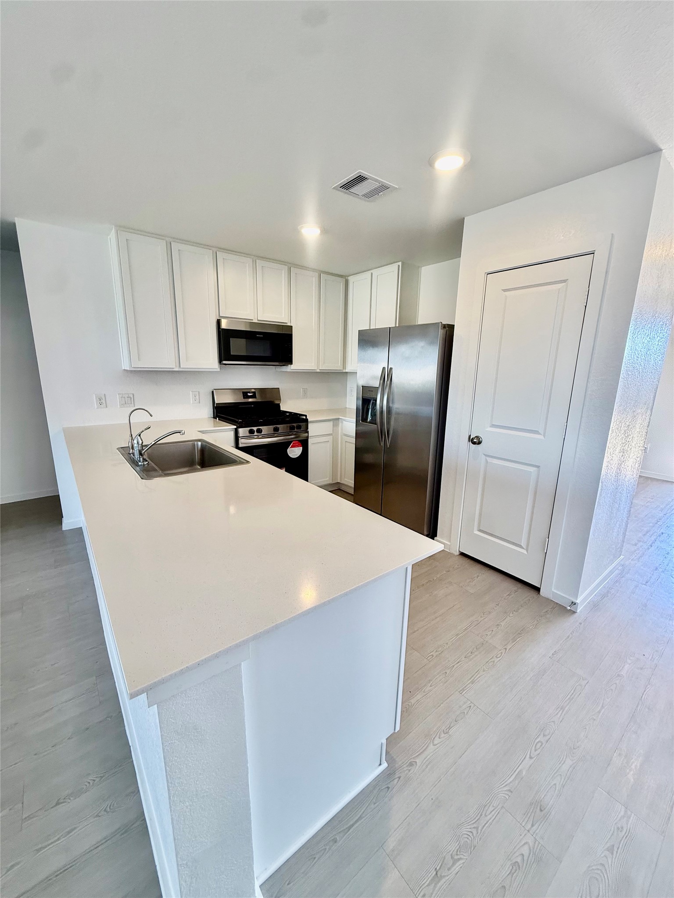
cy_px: 449
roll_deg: -1.4
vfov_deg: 102.1
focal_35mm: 14
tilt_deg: -13.2
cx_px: 337
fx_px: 363
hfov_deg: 85.7
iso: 160
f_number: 2.2
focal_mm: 2.22
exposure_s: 1/120
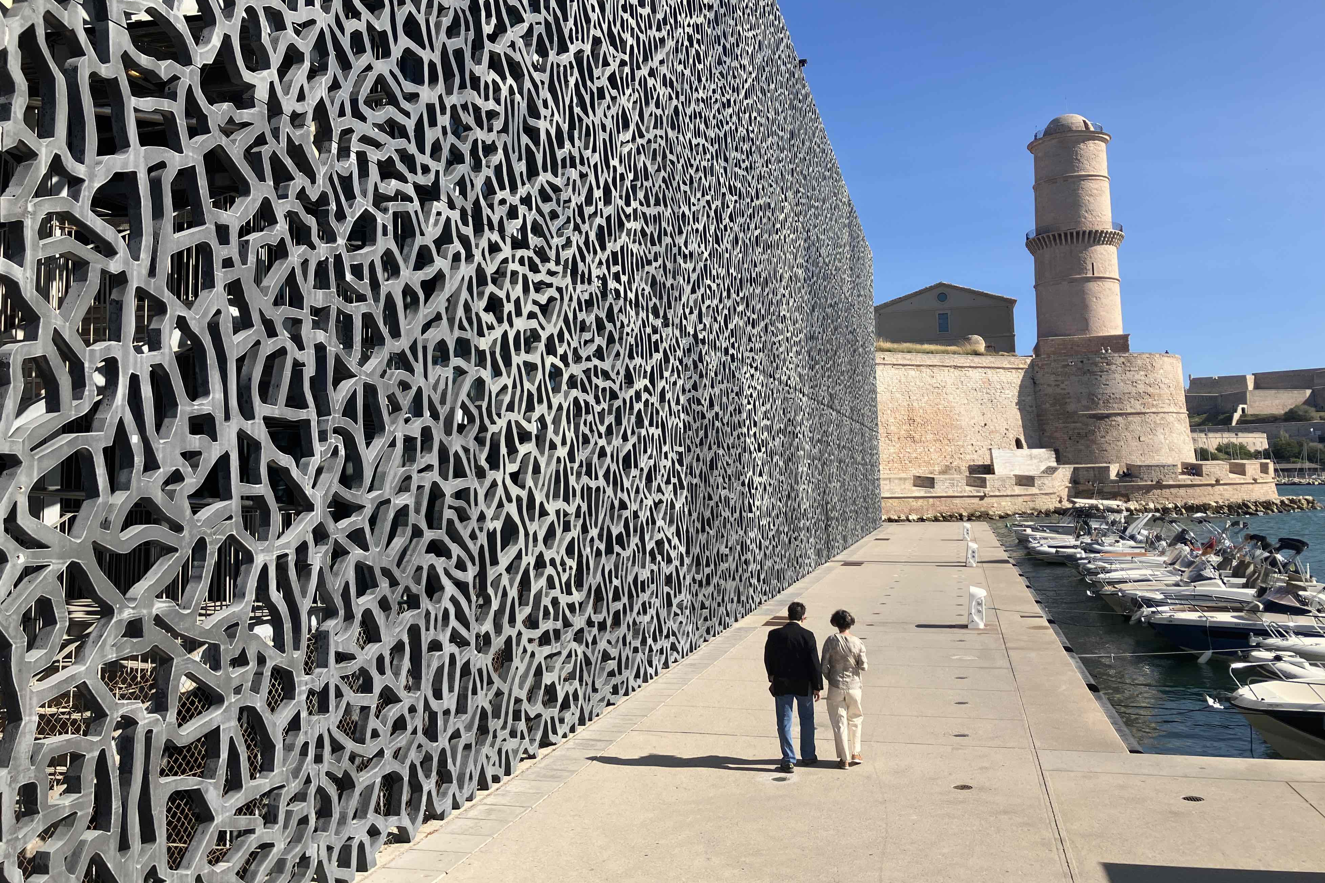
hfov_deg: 61.9
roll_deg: +0.8
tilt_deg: +4.2
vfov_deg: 43.5
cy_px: 395
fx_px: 1104
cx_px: 672
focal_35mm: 30
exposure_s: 1/2208
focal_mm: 3.99
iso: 32
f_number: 1.8
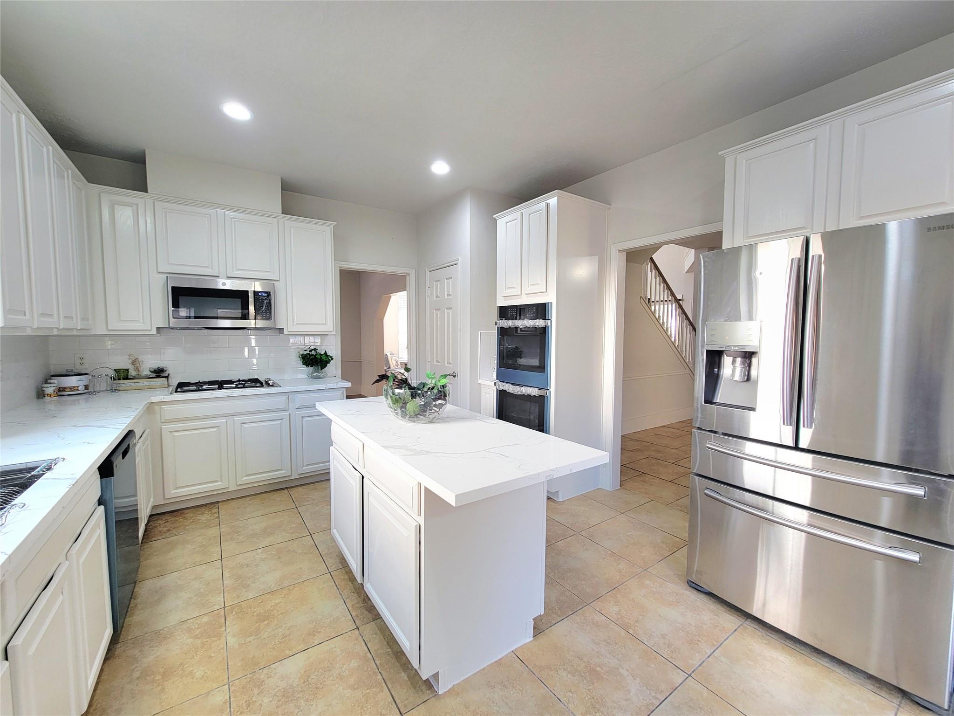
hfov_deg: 106.2
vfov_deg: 89.9
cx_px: 477
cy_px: 358
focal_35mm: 13
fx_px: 358
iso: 64
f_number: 2.2
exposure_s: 1/40
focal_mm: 2.2
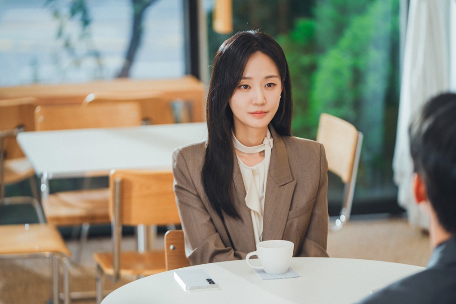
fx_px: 1685
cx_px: 228
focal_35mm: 133
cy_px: 152
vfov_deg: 10.3
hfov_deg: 15.4
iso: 320
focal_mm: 133
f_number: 2.8
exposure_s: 1/125
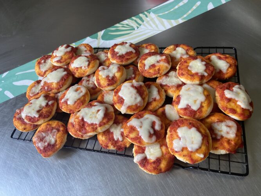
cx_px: 130
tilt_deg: -54.0
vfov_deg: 53.0
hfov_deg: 67.3
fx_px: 196
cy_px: 98
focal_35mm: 26
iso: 100
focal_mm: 4.25
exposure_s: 1/121
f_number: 1.8
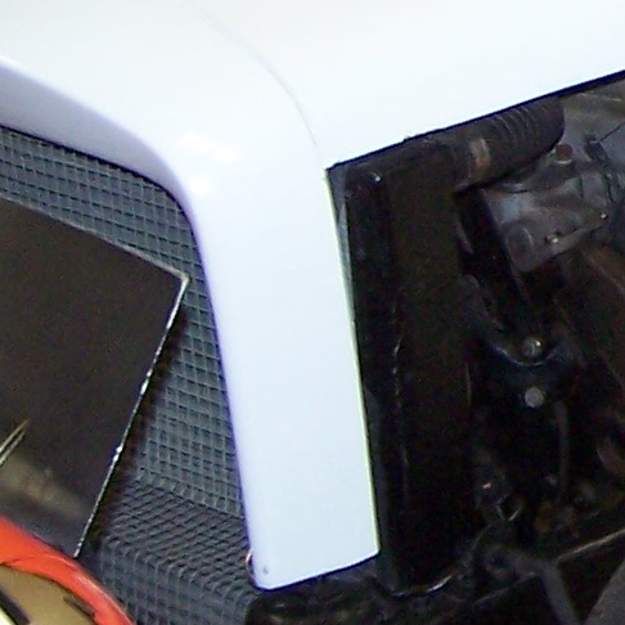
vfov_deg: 9.8
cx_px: 1219
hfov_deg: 9.3
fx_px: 3636
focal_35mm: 178
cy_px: 93
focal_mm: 6.3
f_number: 2.8
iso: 140
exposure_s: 1/15
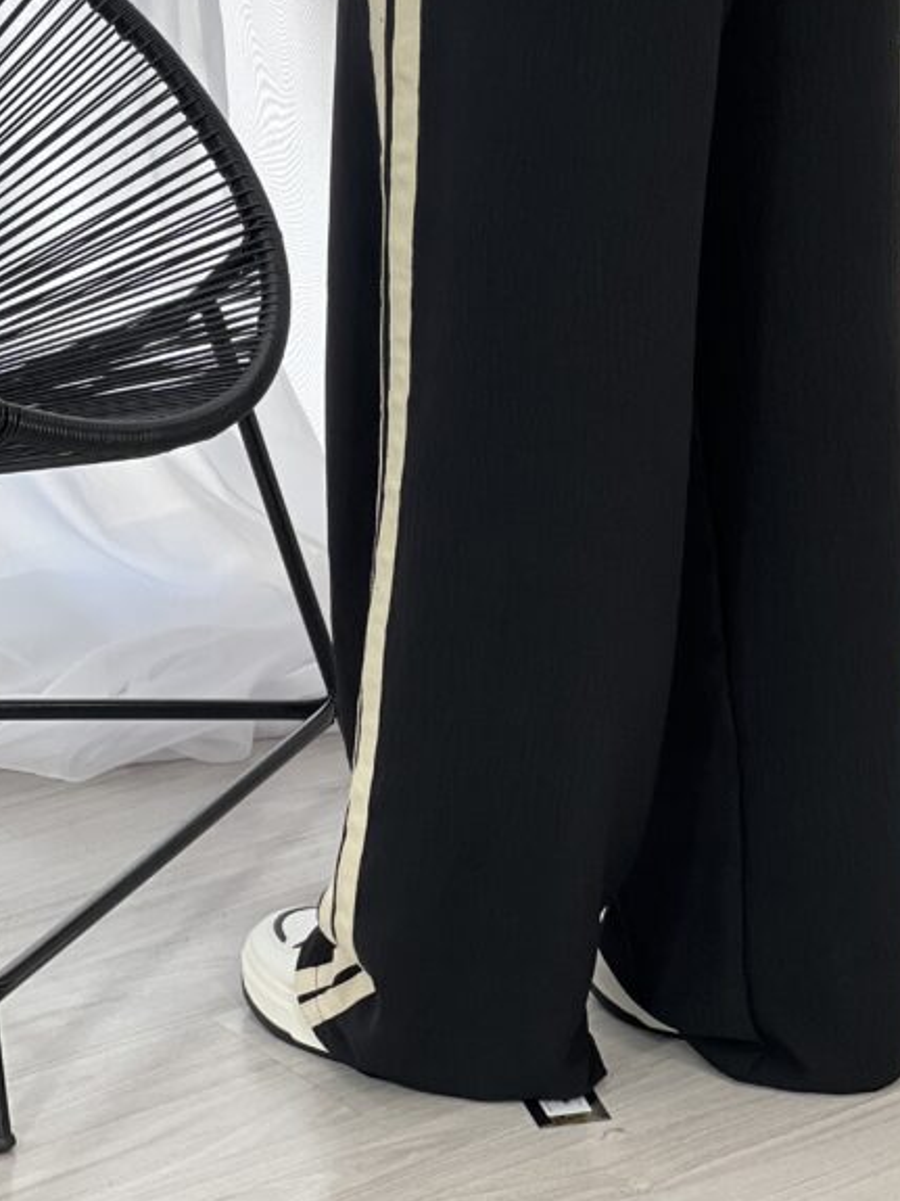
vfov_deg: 15.7
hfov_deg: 11.8
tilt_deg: -14.7
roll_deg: +0.2
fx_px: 4335
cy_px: 312
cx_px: 616
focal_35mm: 125
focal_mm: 9
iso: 125
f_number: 2.8
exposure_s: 1/120
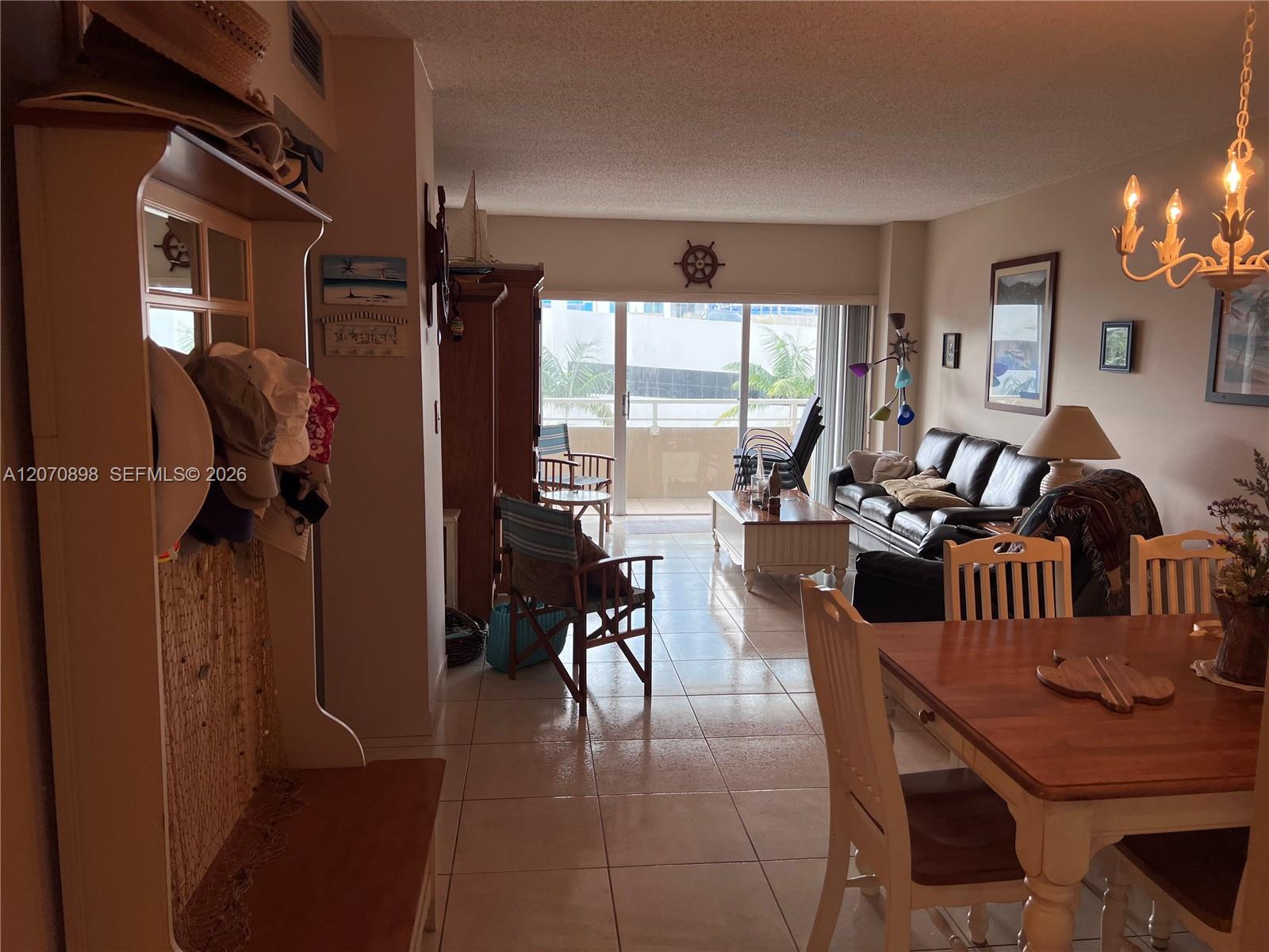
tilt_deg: -7.1
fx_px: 953
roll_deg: -0.1
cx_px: 634
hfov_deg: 67.3
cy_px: 476
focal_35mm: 26
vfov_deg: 53.1
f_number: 1.5
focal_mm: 5.7
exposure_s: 1/204
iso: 40
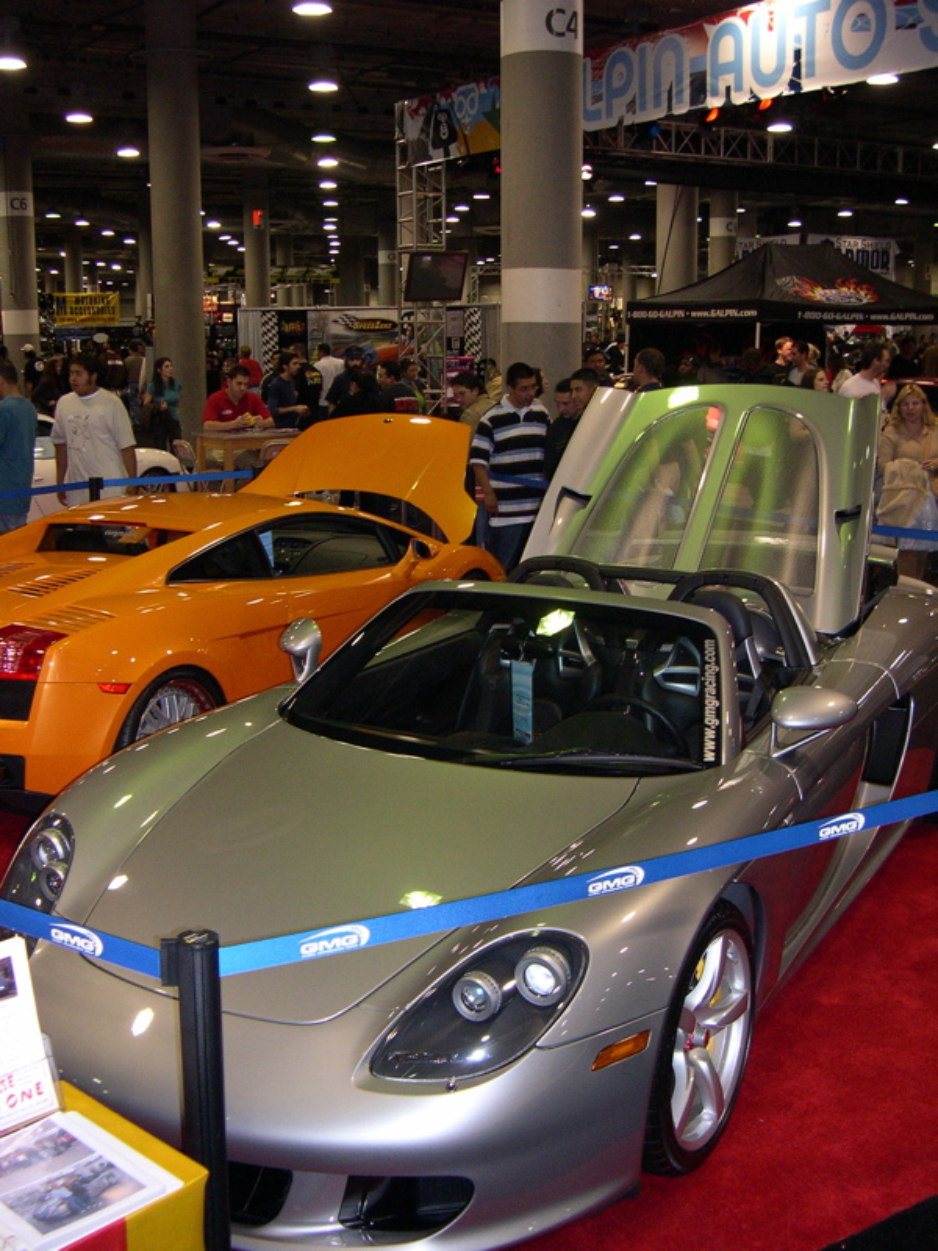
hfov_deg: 37.7
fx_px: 1373
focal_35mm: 38
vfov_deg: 49.0
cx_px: 469
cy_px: 626
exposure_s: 1/60
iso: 279
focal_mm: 8
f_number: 2.8
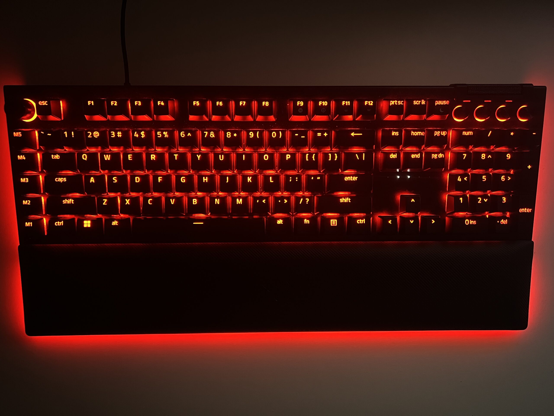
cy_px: 208
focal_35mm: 26
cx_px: 277
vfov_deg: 53.1
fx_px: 416
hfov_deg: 67.3
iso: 1000
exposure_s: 1/16
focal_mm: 5.7
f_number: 1.5
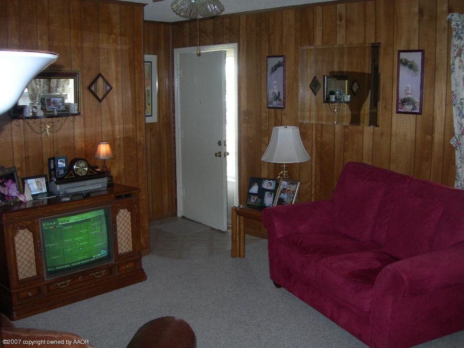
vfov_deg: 37.7
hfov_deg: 49.0
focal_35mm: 38
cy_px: 174
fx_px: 509
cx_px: 232
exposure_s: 1/60.1
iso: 200
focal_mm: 7.8
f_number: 2.8
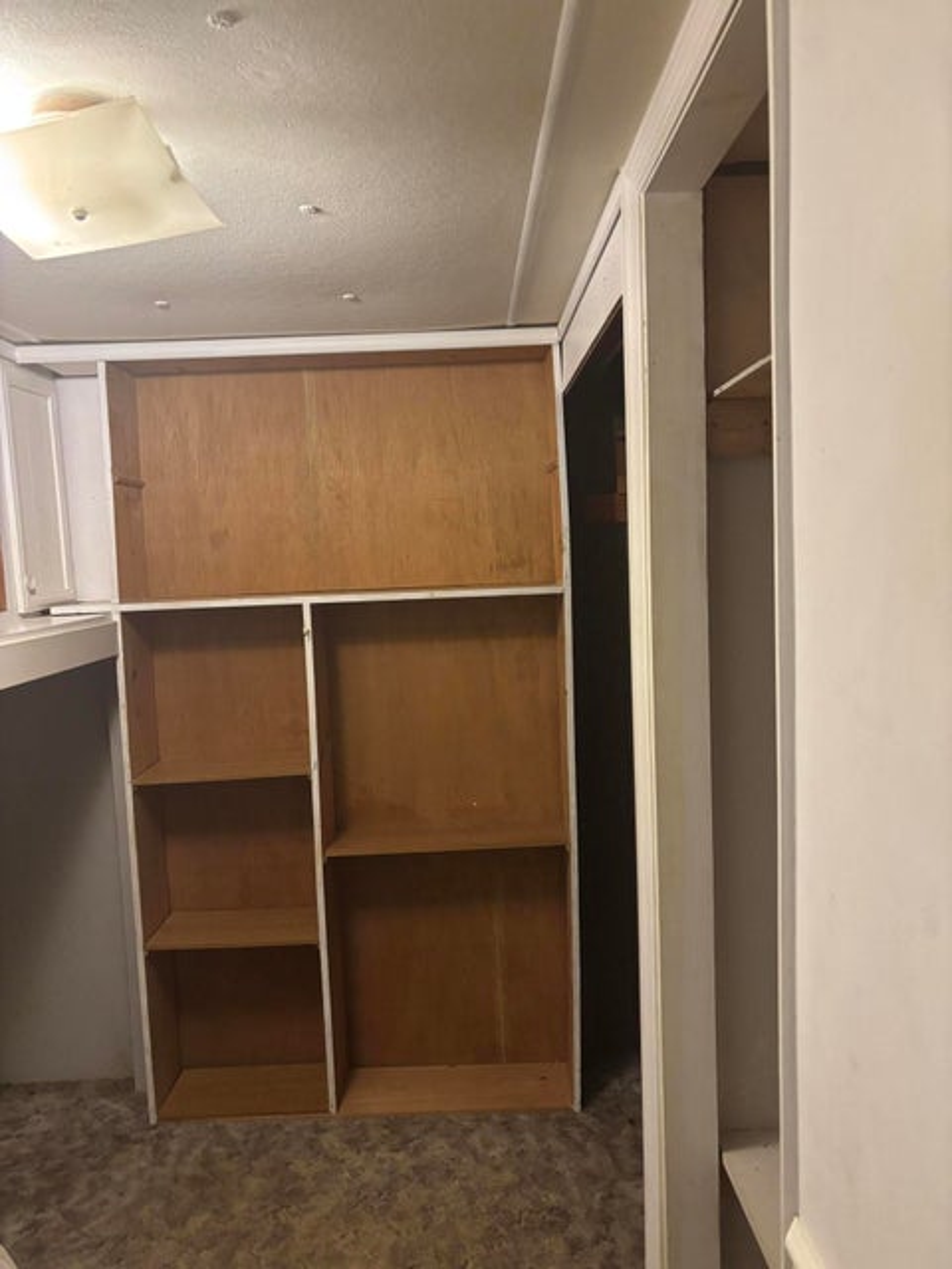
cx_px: 476
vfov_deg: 67.3
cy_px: 634
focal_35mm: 26
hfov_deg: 53.1
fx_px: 953
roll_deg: +1.7
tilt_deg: -5.6
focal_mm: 5.96
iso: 500
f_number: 1.6
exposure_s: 1/40
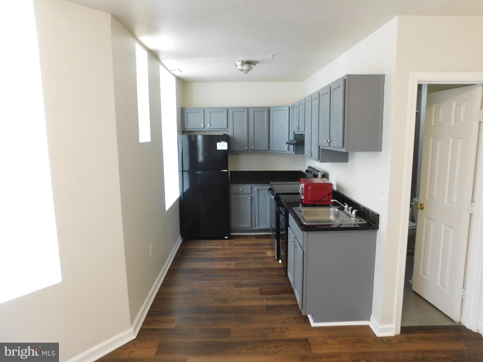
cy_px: 181
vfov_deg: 58.9
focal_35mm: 23
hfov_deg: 73.9
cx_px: 242
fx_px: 321
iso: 400
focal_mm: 4
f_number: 3
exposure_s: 1/20
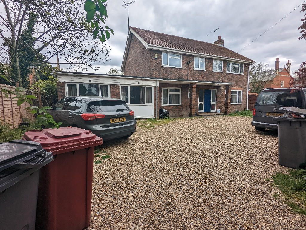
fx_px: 142
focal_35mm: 16
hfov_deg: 94.4
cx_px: 153
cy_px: 115
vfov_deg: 78.2
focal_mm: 2.35
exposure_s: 1/508
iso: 53
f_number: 2.2
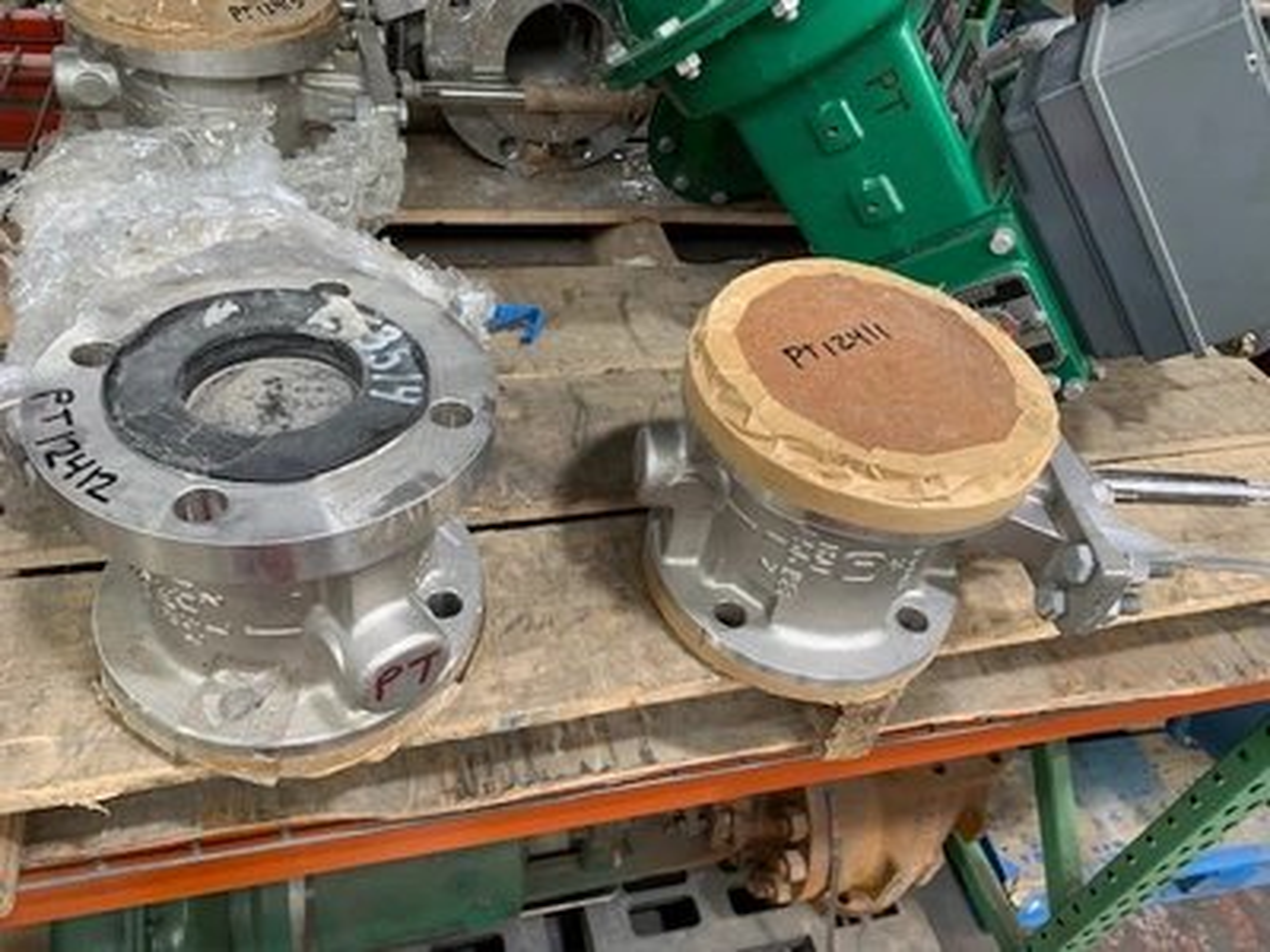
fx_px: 954
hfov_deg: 67.3
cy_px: 476
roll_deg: -12.7
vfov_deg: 53.1
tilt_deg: -41.3
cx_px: 635
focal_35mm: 26
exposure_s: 1/60
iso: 200
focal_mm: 4.25
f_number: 1.8
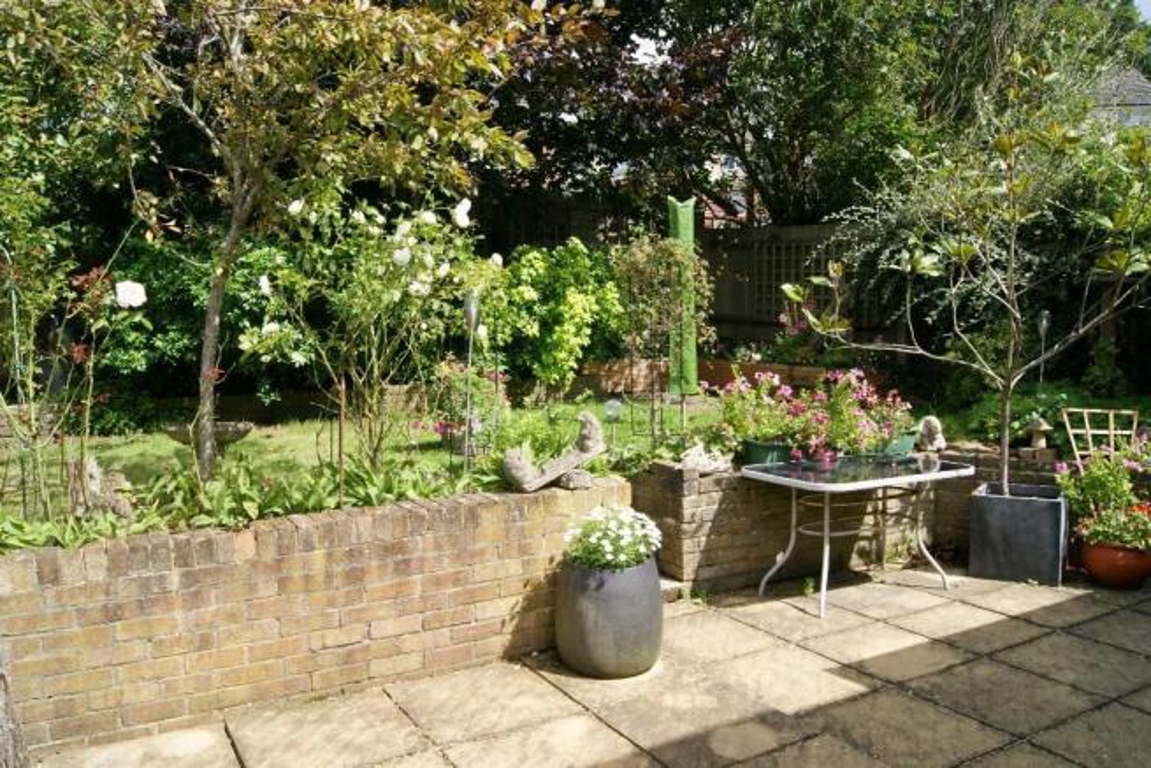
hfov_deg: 67.4
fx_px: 863
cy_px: 384
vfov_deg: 48.0
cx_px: 576
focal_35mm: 27
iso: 100
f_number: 10
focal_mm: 18
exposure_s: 1/125
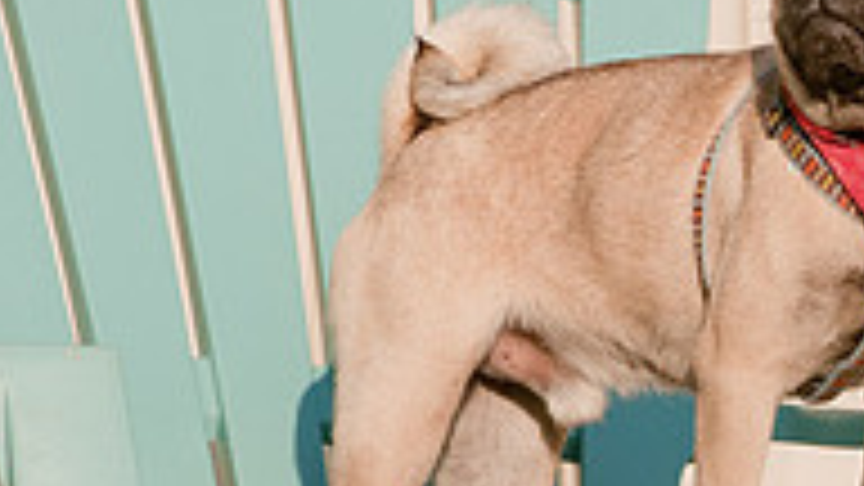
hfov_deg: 2.5
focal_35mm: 876
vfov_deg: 1.4
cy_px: 506
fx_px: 20059
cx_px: 1044
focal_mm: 185
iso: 250
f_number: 5
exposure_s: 1/1600
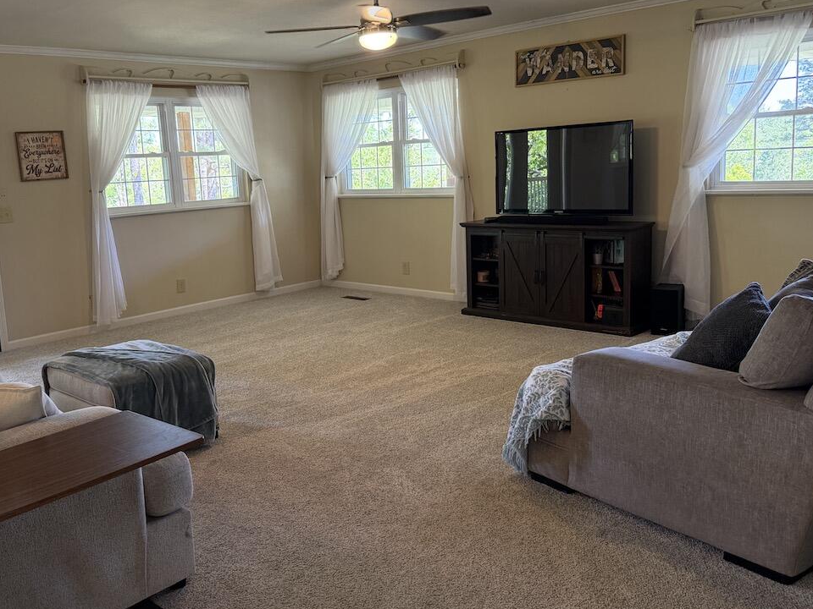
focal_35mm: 32
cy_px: 268
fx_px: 752
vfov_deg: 44.1
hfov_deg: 56.2
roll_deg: +3.4
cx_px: 311
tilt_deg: -8.0
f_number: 1.78
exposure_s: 1/120
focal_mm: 6.76
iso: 400
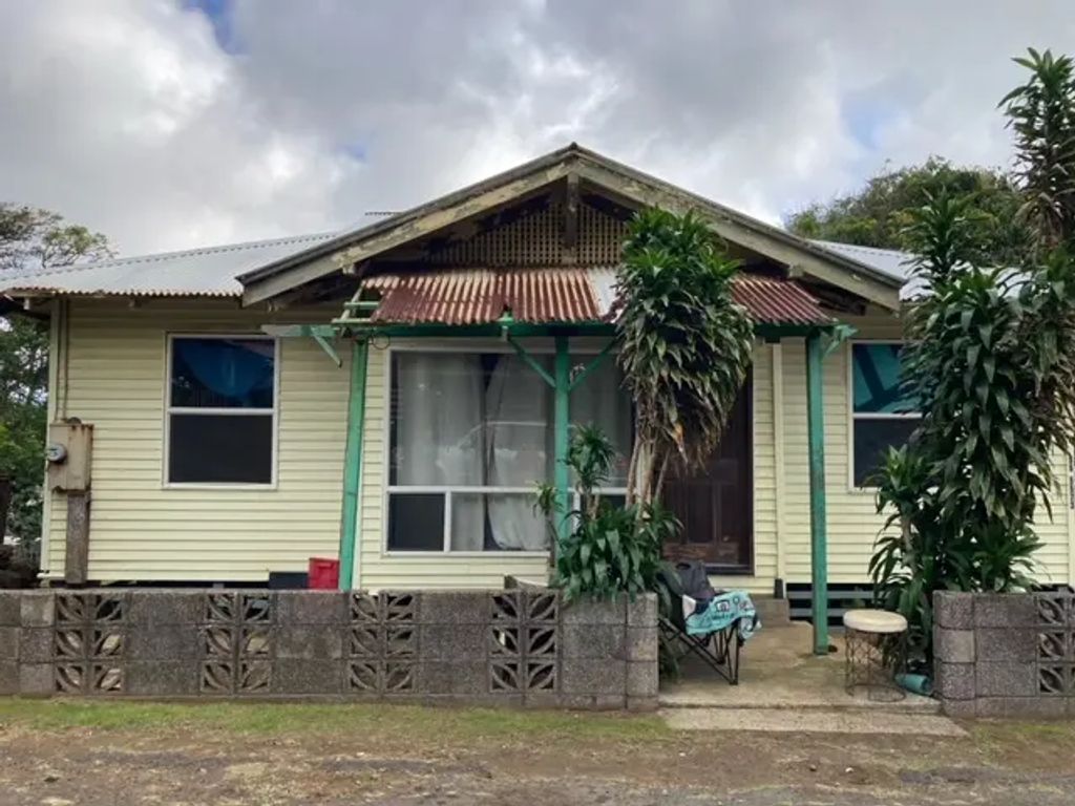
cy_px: 403
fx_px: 870
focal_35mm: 28
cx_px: 538
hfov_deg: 63.4
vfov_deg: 49.7
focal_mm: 3.99
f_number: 1.8
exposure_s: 1/1185
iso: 20
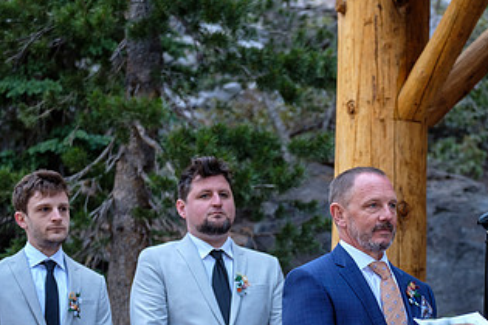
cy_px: 264
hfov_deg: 14.8
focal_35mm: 138
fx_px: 1871
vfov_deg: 9.9
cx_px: 387
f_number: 2.8
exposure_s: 1/120
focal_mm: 50
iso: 640
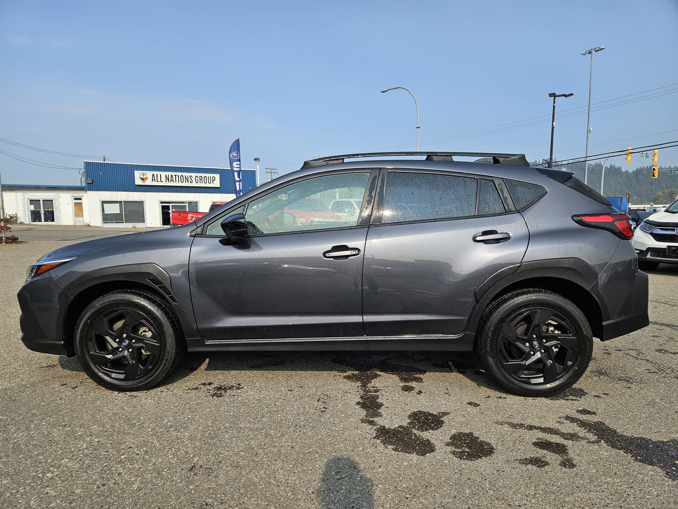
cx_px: 339
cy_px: 254
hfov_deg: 73.9
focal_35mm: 23
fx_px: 450
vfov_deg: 58.9
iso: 25
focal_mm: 5.4
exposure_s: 1/1829
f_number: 1.8
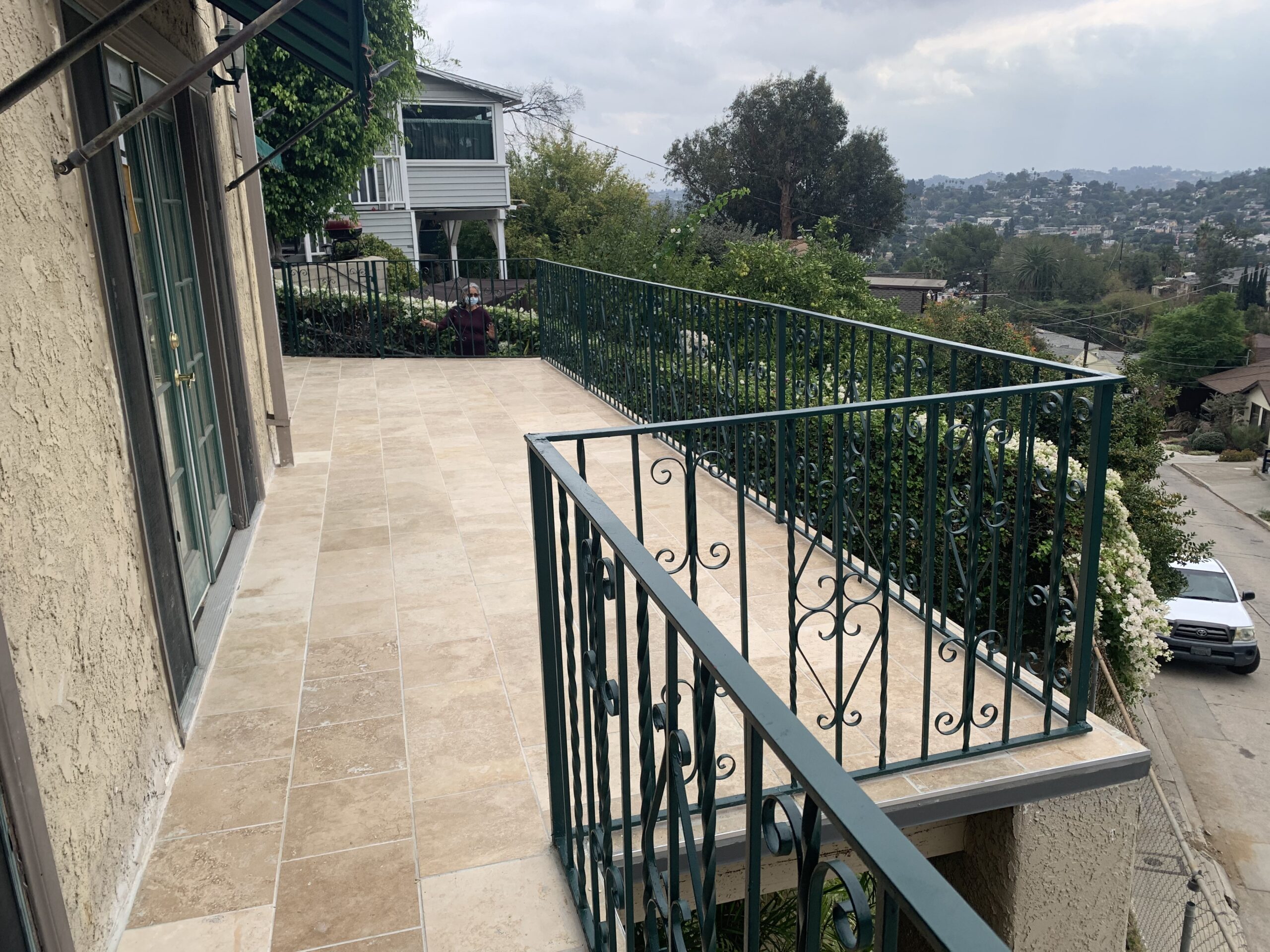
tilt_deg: -17.8
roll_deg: +2.1
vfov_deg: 53.1
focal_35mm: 26
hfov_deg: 67.3
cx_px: 635
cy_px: 476
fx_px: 954
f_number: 1.8
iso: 25
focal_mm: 4.25
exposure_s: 1/1235
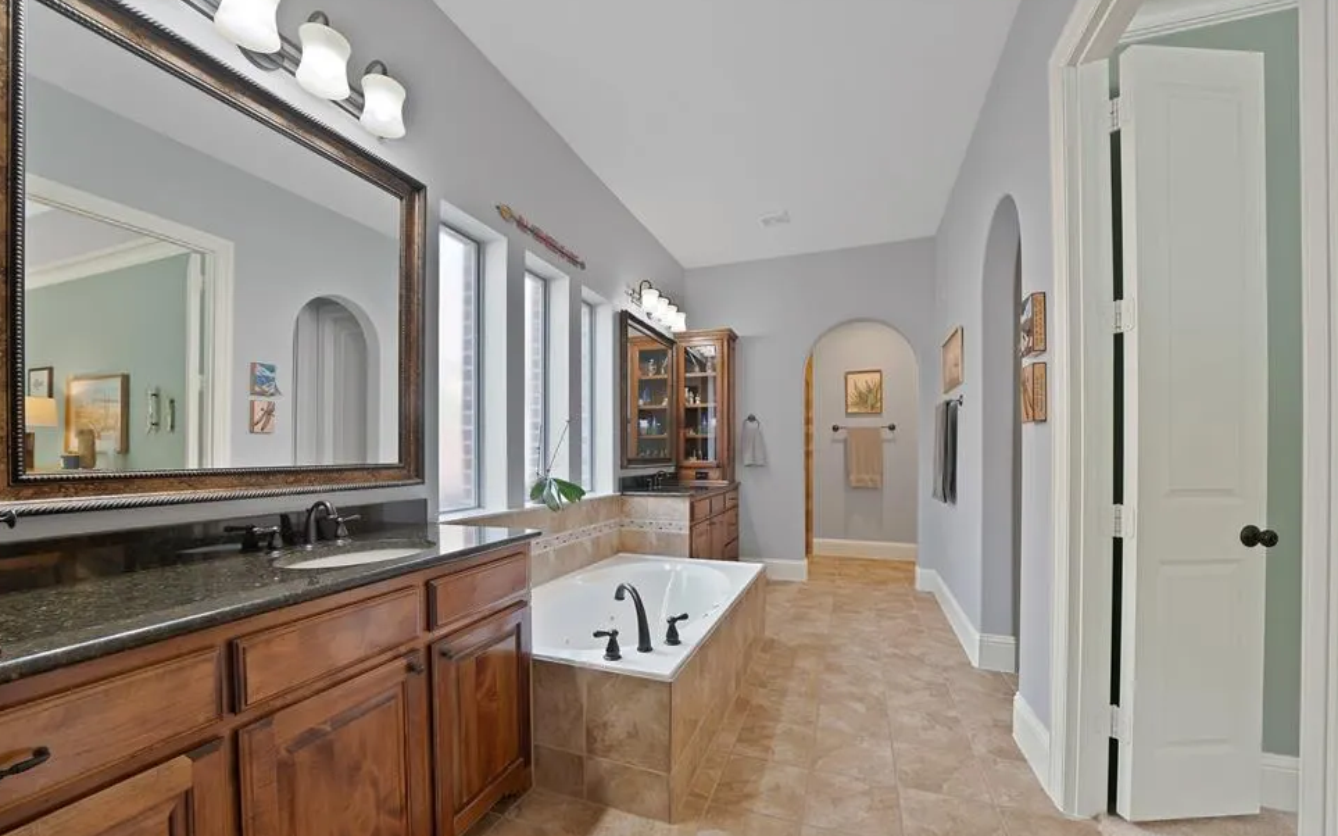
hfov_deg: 109.4
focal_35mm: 13
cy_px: 454
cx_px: 668
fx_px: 474
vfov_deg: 82.6
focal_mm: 12
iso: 640
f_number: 9
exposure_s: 1/2
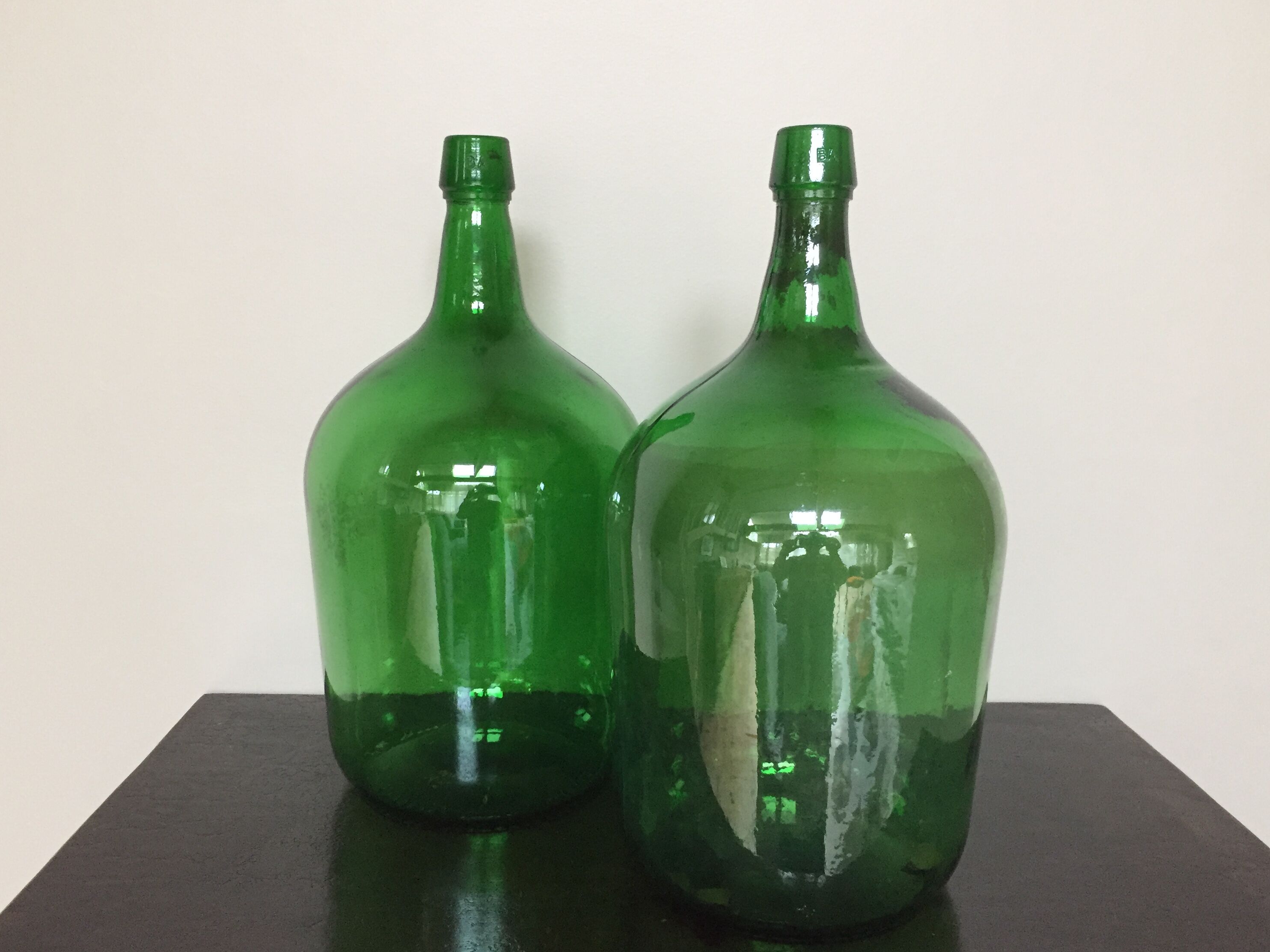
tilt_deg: -12.7
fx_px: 1174
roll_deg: -0.6
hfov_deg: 56.8
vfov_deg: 44.1
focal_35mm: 32
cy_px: 503
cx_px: 645
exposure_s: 1/33
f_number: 2.2
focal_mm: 4.15
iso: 250
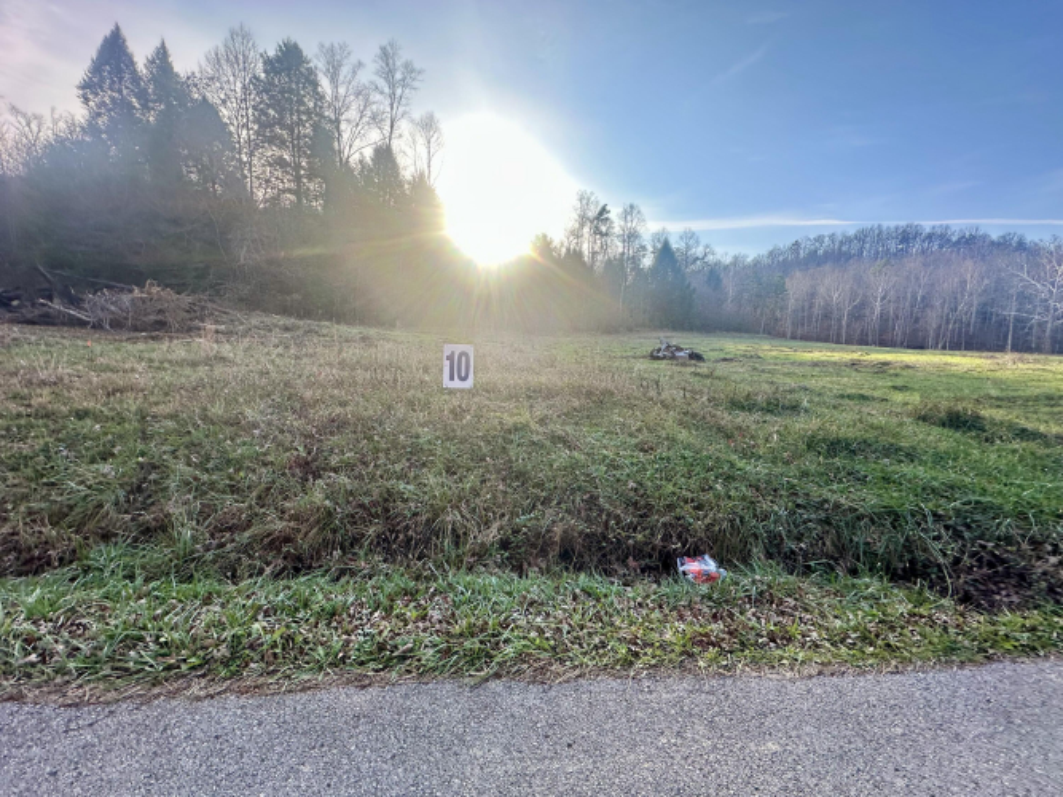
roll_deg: -1.9
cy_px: 398
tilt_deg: -7.6
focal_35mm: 14
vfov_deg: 85.7
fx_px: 430
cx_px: 532
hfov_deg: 102.1
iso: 40
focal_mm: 2.22
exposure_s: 1/403
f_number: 2.2
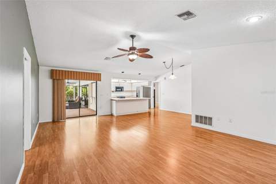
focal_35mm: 16
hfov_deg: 96.8
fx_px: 123
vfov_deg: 73.6
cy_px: 92
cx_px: 138
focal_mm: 16
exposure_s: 1/10
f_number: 8
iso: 400
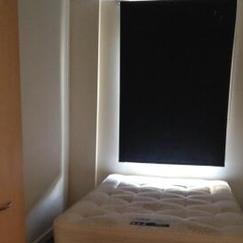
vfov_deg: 36.1
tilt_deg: -11.0
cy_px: 176
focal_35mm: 46
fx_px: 365
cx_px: 118
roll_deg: -1.6
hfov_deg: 36.8
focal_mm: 4.12
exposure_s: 1/15
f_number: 2.4
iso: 500
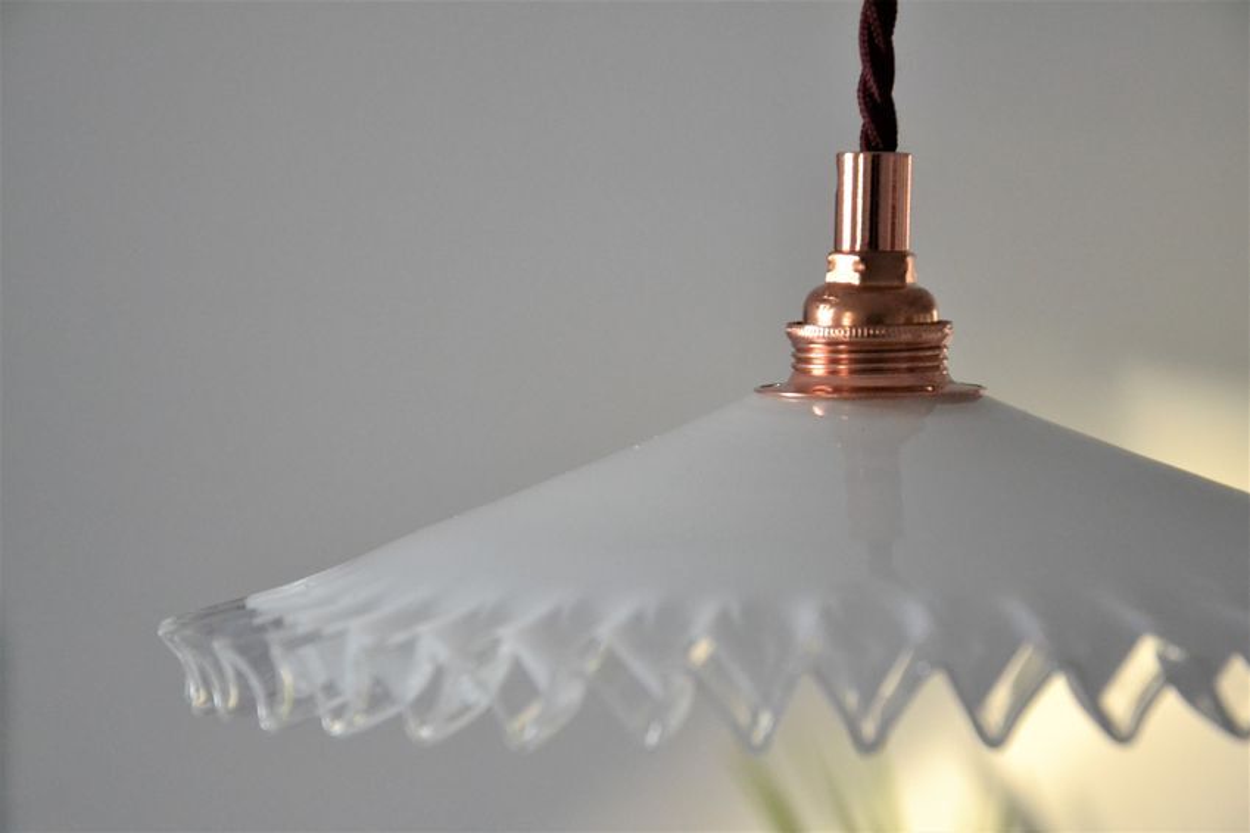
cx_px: 625
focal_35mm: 99
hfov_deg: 20.6
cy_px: 416
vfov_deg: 13.8
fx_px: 3437
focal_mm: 66
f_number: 5.3
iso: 3200
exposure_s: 1/125
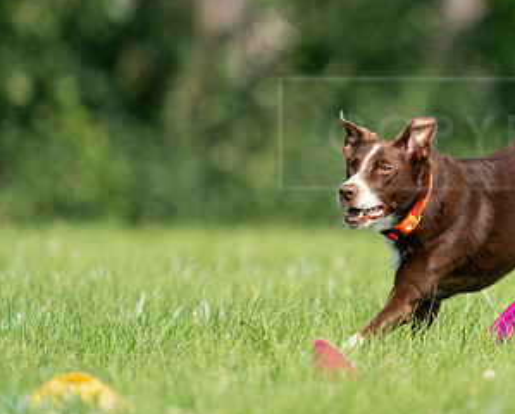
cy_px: 163
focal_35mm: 1091
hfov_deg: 1.8
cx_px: 443
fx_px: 16651
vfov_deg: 1.4
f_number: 6.3
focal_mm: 600
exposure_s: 1/4000
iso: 1600
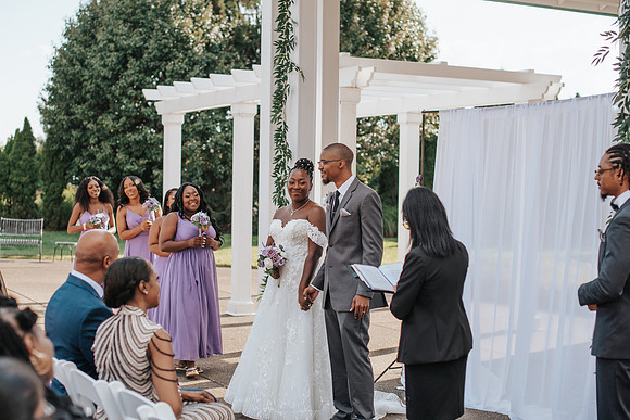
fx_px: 1003
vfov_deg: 23.7
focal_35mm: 57
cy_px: 183
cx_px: 290
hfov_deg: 34.9
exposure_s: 1/2500
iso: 200
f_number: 2.5
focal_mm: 50
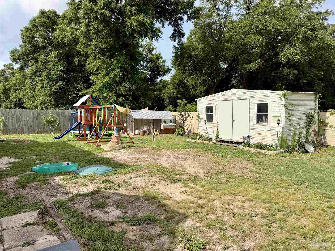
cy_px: 126
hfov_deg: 71.6
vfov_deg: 56.8
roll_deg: +1.5
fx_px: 232
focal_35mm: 24
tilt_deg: -3.5
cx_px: 168
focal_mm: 6.76
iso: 80
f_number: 1.78
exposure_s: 1/3584
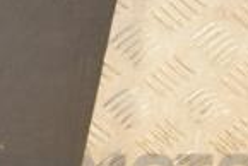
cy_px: -48
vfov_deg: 7.8
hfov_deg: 11.3
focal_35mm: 174
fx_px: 1200
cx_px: -132
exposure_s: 1/200
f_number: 5
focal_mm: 28
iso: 800
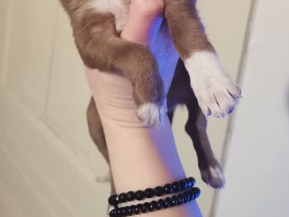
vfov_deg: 28.7
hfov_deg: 40.4
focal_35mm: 47
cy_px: -8
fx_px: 393
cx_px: 159
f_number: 1.8
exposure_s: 1/25
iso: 1000
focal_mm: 4.75
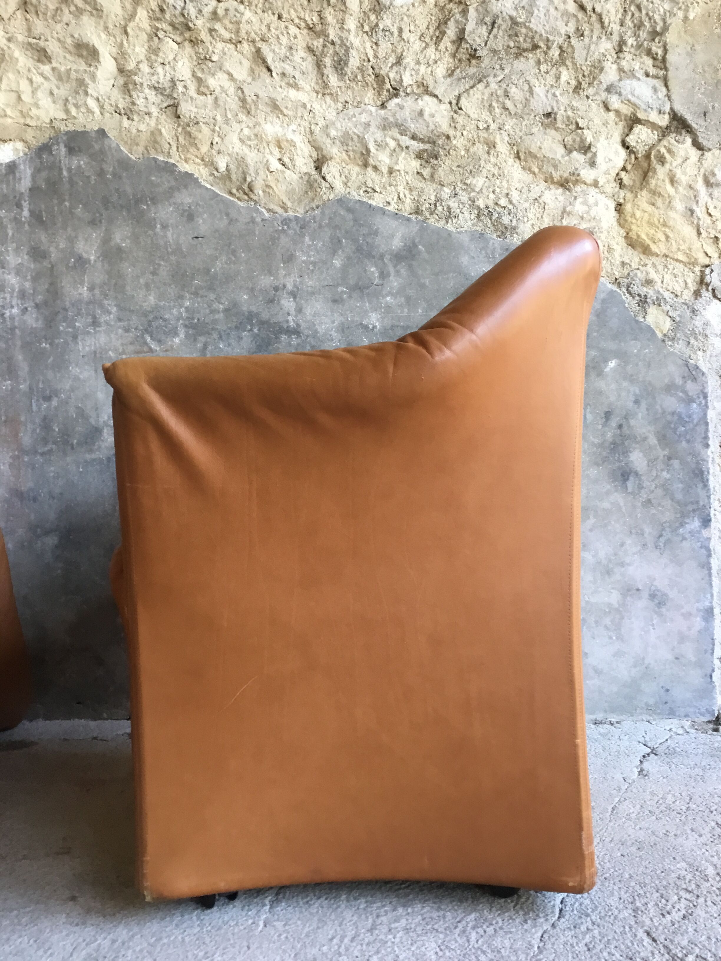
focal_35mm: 31
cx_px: 360
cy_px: 480
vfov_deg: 58.4
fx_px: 861
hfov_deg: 45.4
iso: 80
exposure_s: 1/33
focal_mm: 3.3
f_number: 2.4
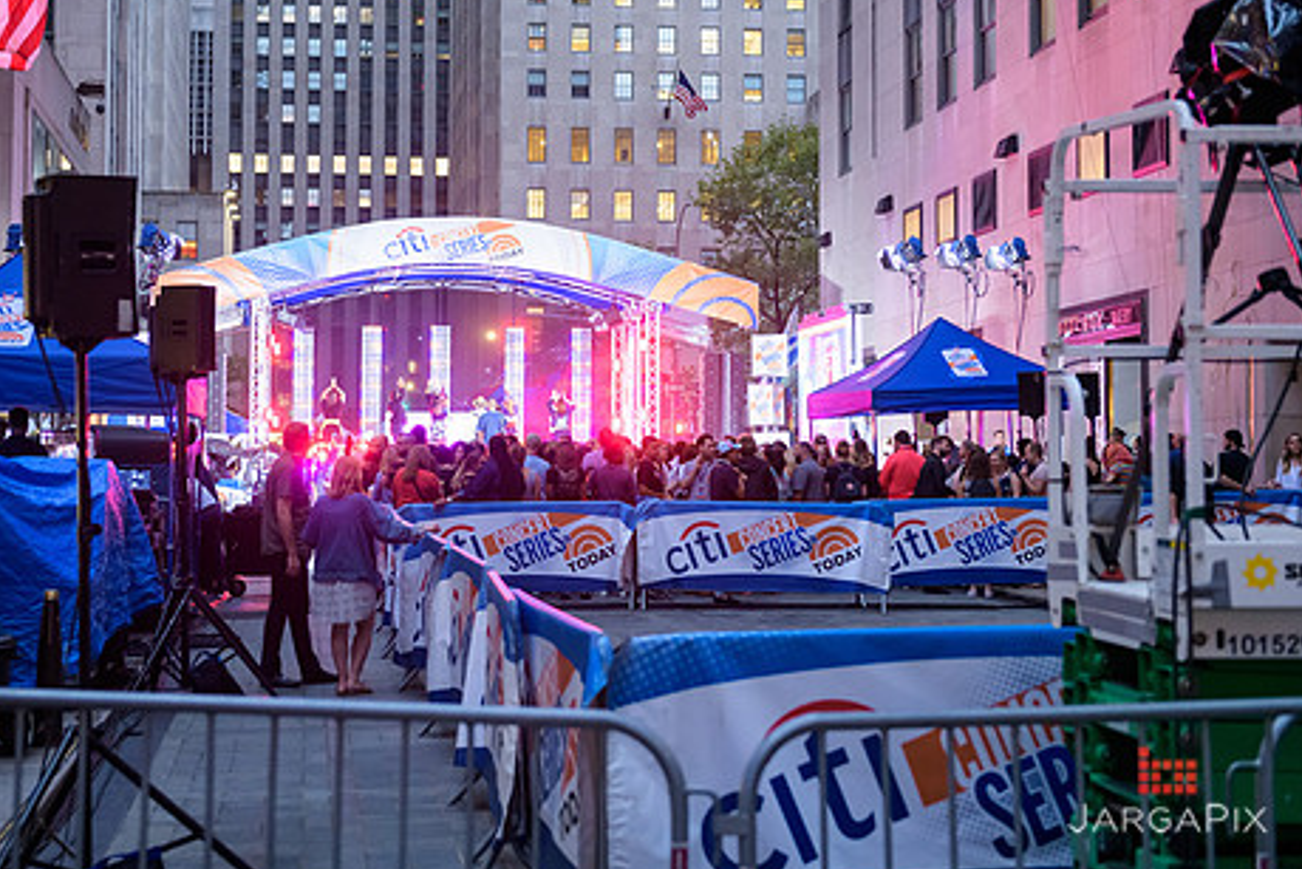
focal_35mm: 63
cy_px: 347
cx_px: 518
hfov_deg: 31.8
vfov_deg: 21.6
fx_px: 2279
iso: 1600
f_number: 3.2
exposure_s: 1/100
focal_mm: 50
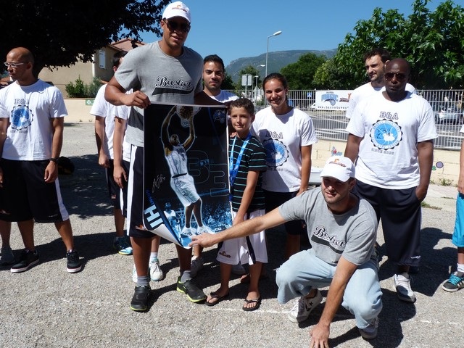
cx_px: 232
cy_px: 174
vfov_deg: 46.8
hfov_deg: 60.0
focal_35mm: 30
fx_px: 402
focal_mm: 5.4
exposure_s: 1/400
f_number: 5.6
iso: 80
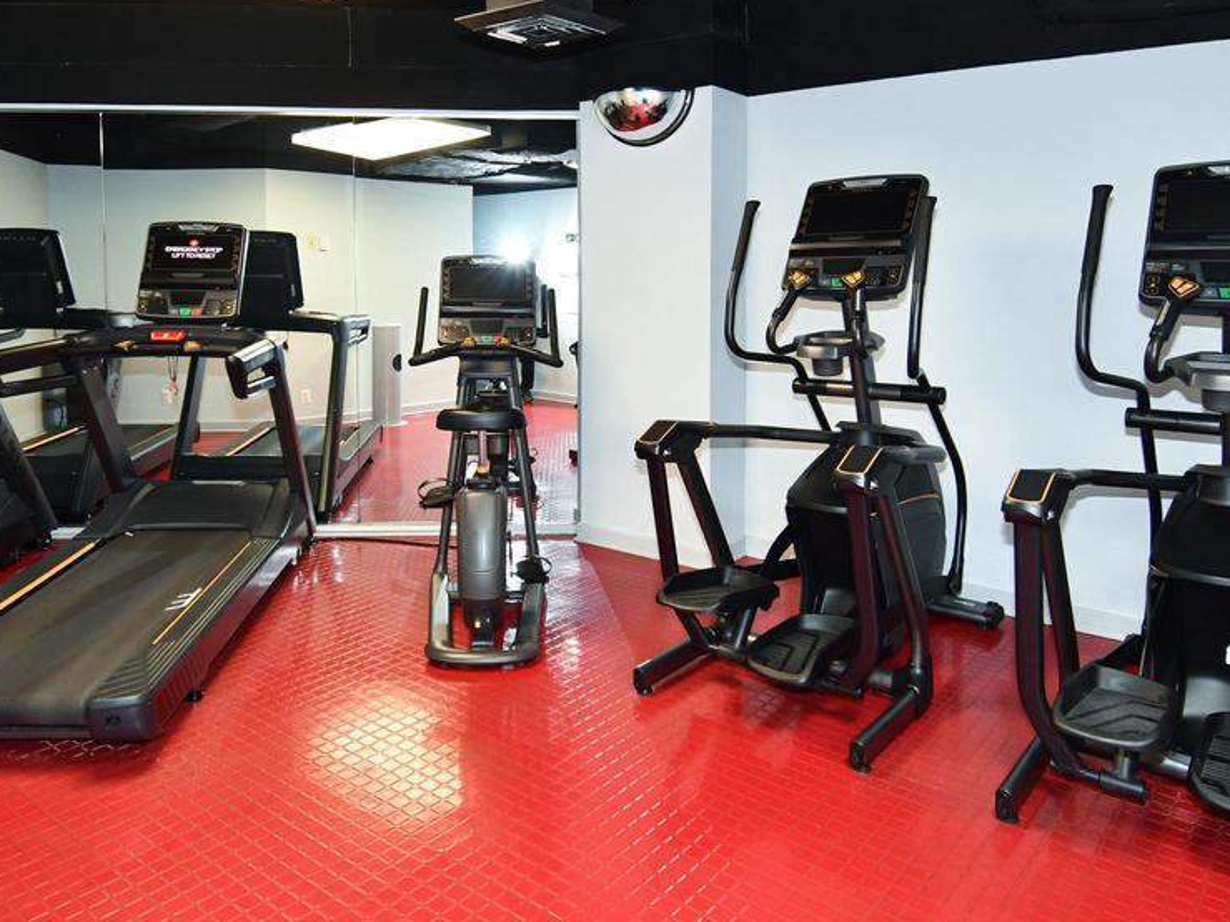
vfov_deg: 56.7
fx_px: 853
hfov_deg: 70.9
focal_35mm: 24
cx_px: 494
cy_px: 507
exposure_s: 1/60
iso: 1000
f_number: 4
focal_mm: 12
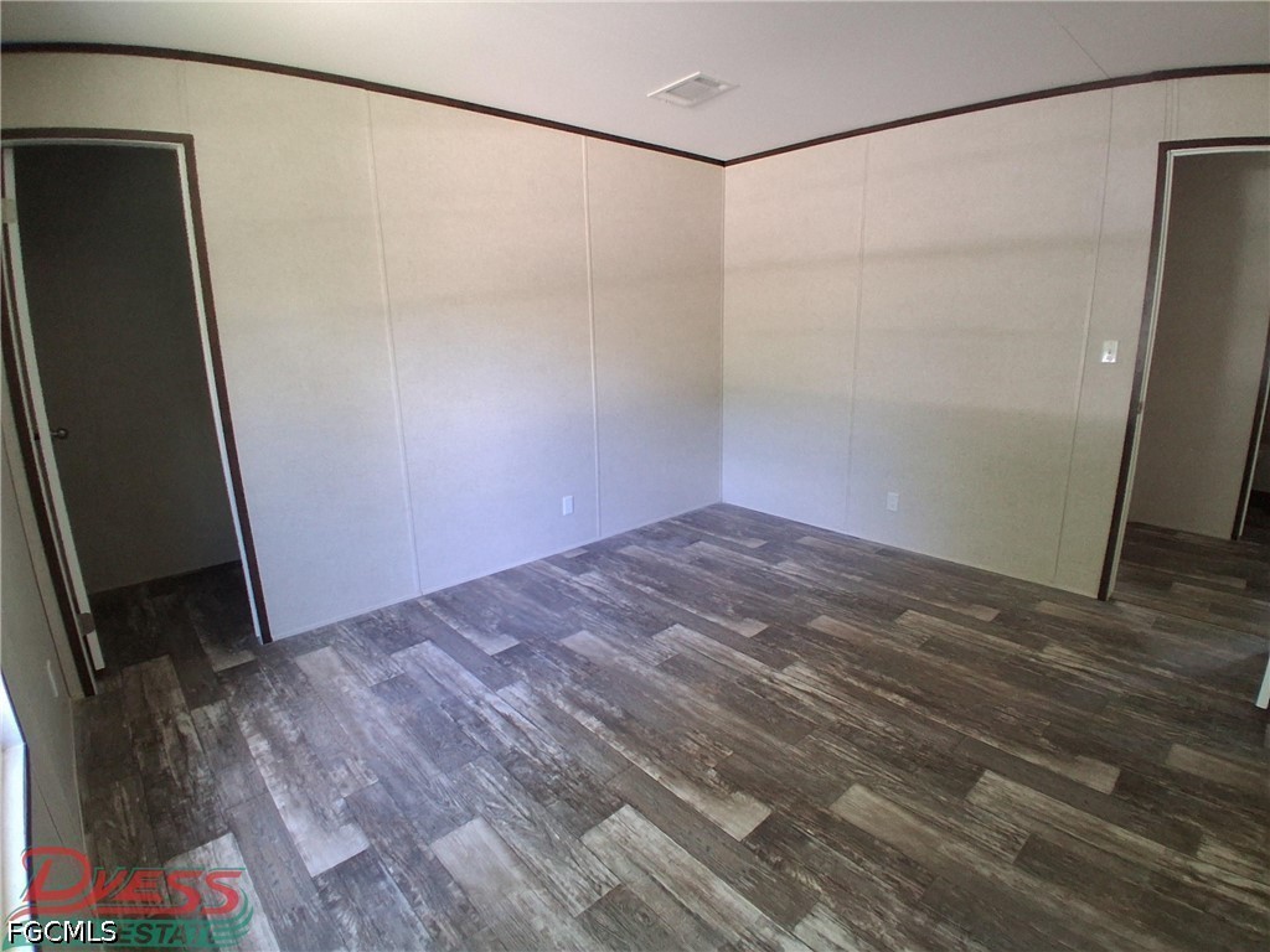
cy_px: 476
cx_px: 635
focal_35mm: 17
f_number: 2.2
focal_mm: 1.4
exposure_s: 1/40
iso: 320
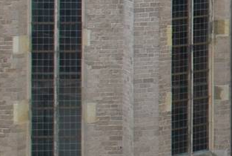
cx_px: 639
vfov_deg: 6.6
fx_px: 1317
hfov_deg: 8.7
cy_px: -127
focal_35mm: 204
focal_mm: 22
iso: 100
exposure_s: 1/200
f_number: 7.1
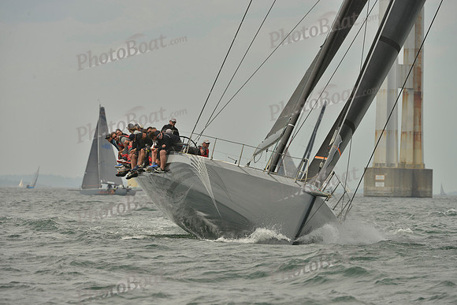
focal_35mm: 340
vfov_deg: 4.0
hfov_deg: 6.1
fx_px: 4317
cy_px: 152
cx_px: 228
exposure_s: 1/1000
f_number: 9
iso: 280
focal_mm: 340
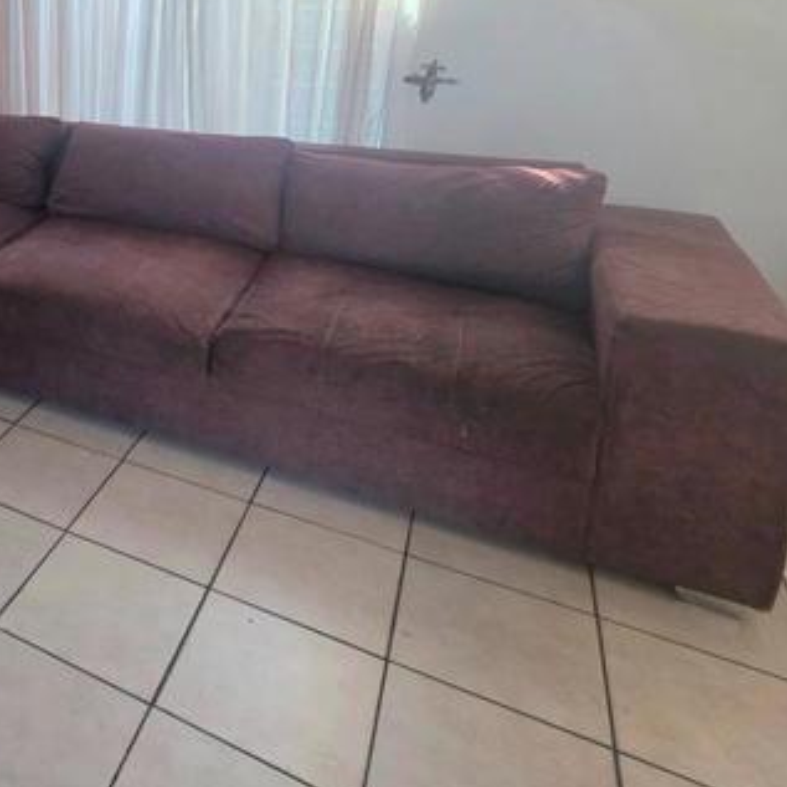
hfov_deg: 44.9
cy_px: 159
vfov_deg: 52.1
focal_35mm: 29
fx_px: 746
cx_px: -40
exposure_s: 1/101
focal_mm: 2.2
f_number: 1.9
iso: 200
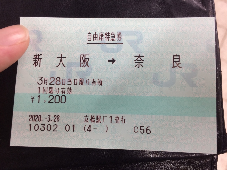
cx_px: 114
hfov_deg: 61.7
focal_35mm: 29
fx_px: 190
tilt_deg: -64.4
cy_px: 85
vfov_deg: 48.2
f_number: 2.2
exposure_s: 1/30
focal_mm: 4.15
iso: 50
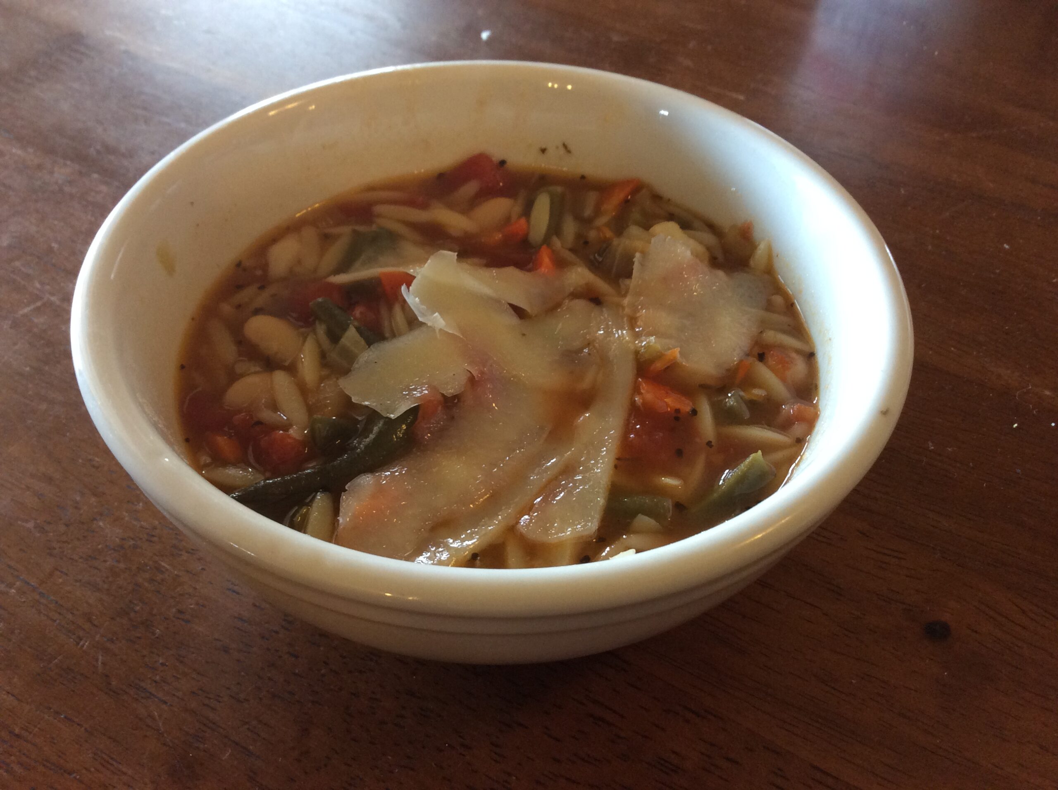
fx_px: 1007
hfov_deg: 55.4
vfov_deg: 42.8
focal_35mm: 33
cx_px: 529
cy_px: 395
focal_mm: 3.3
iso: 100
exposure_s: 1/24
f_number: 2.4
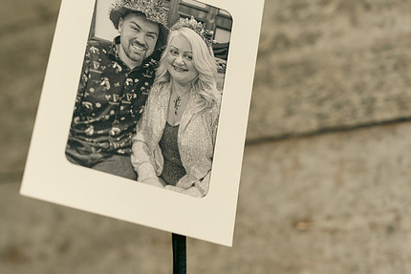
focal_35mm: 89
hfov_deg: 22.9
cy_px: 137
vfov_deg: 15.4
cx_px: 190
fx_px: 1016
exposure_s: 1/200
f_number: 3.5
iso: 1250
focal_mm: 66
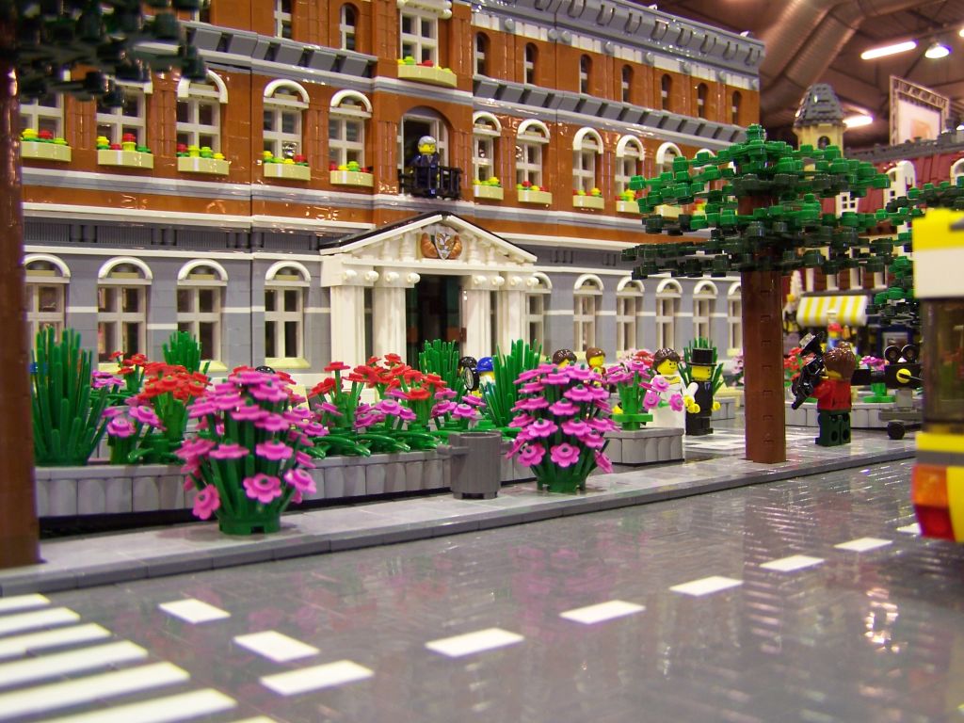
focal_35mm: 38
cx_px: 482
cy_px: 362
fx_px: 1058
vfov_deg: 37.7
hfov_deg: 49.0
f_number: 2.8
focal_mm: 6.3
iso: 80
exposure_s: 1/3
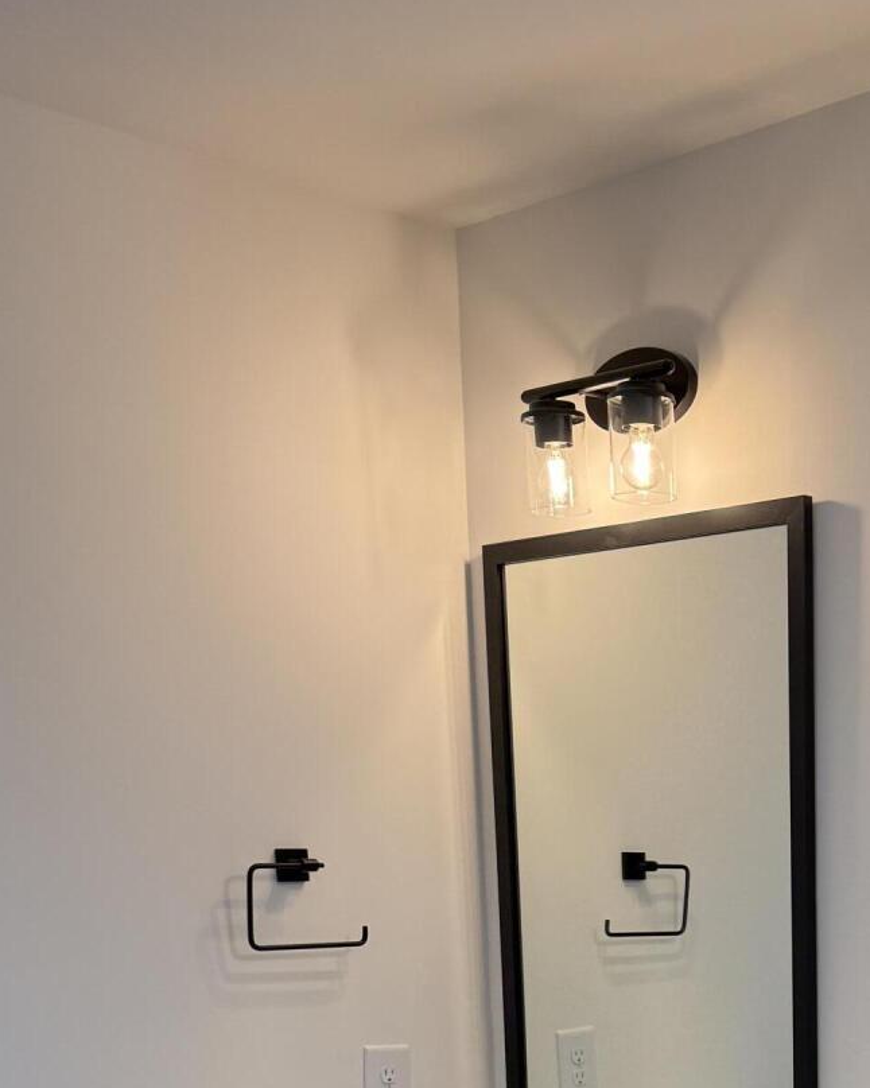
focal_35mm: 58
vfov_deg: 29.2
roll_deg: -0.1
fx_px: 1867
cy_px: 1211
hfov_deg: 25.0
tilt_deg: -9.2
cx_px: 874
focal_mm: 6.76
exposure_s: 1/151
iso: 64
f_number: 1.78
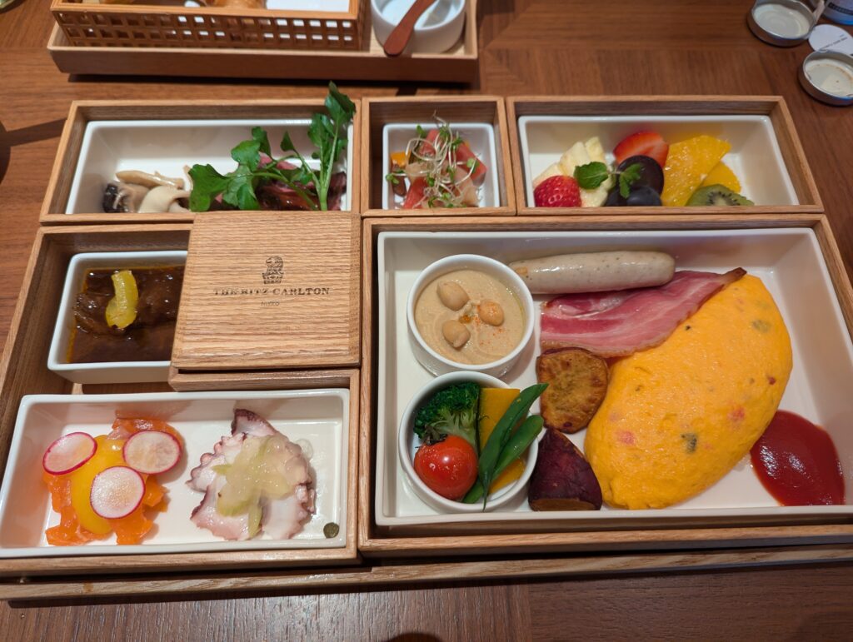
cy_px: 321
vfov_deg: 56.9
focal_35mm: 24
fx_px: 592
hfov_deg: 71.5
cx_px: 426
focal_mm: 6.81
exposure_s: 1/26.4
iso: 99
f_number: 1.85
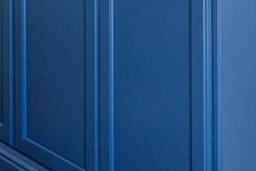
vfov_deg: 12.6
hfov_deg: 21.7
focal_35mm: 87
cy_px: -225
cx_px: 303
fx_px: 619
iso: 800
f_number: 11
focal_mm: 15
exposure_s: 1/6
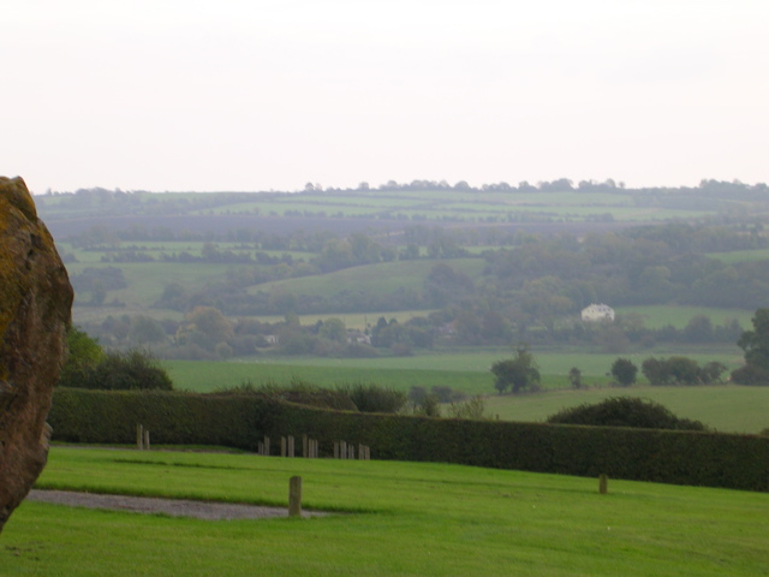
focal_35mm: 115
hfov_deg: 17.1
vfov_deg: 12.9
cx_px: 384
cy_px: 288
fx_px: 2555
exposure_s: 1/123
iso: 50
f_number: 4.9
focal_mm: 17.4
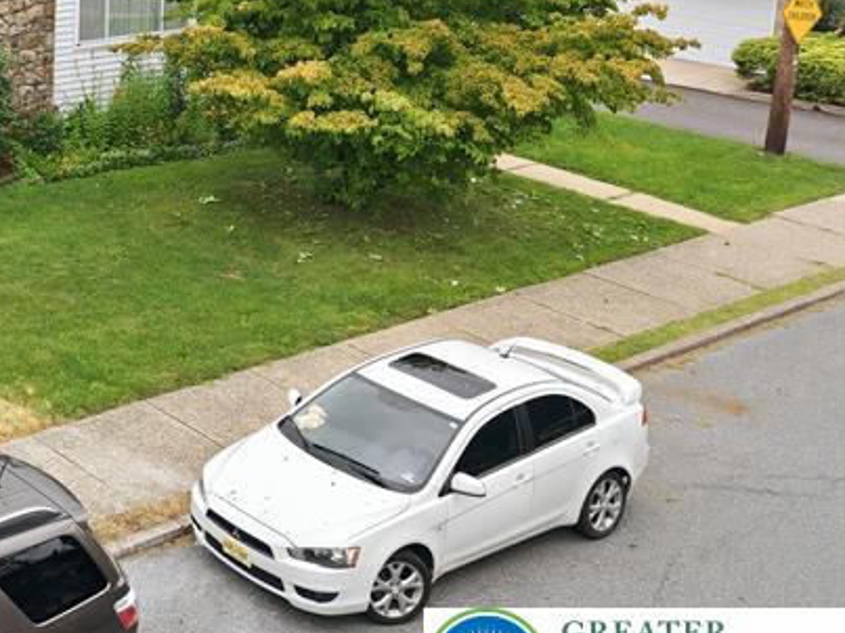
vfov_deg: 22.7
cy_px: -57
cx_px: -222
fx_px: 1489
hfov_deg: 27.1
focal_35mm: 61
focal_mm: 8.7
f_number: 1.8
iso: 240
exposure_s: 1/1500
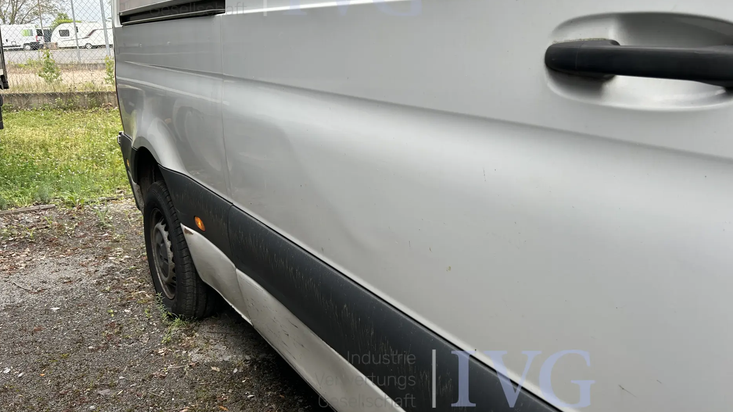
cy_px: 183
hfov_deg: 66.1
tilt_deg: -12.4
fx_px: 564
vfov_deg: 40.1
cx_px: 370
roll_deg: +1.3
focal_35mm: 29
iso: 50
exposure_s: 1/555
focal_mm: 5.7
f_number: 1.5
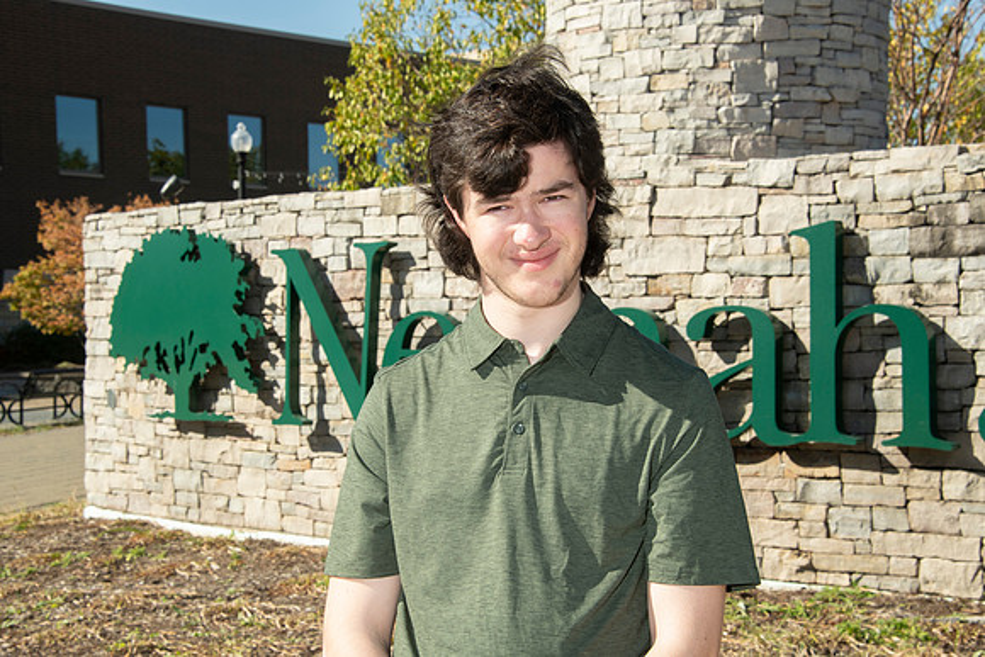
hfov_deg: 26.0
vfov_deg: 17.5
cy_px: 328
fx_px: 2135
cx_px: 492
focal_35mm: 78
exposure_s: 1/160
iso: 400
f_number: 14
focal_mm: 78
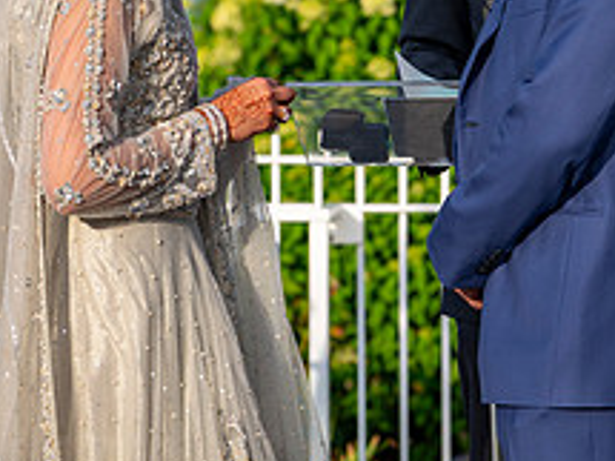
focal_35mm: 265
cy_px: 10
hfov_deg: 7.5
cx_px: 454
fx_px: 4705
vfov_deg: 5.6
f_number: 4.5
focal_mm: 95
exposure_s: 1/1000
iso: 160
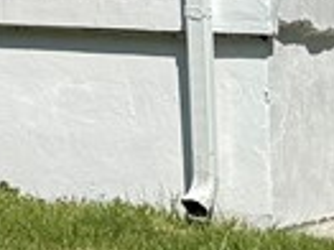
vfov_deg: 7.0
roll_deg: -1.3
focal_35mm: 188
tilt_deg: +16.0
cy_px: -508
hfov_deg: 10.1
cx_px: -191
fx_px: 1812
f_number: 1.78
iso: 80
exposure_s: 1/8130
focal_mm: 6.76
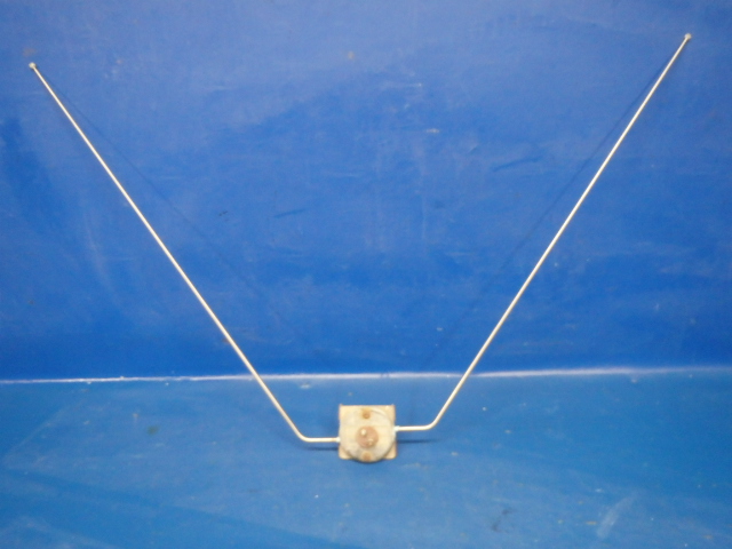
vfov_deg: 49.7
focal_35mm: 28
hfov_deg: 63.4
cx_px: 366
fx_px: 592
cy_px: 274
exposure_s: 1/20
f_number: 3.9
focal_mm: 5
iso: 800
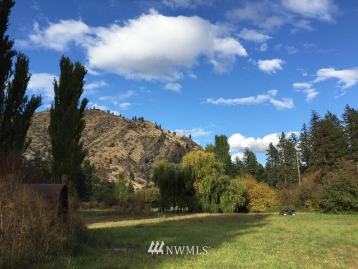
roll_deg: +2.1
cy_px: 134
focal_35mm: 29
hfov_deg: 61.7
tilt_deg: +10.6
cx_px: 179
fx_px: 300
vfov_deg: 48.2
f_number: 2.2
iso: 32
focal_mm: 4.15
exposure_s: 1/1464
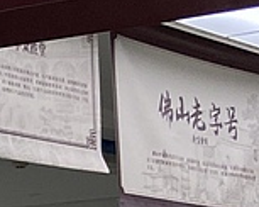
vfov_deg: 7.2
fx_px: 1631
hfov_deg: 7.9
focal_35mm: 213
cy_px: 249
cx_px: -489
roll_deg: +0.5
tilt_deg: +4.5
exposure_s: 1/100
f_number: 1.8
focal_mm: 4.25
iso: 125
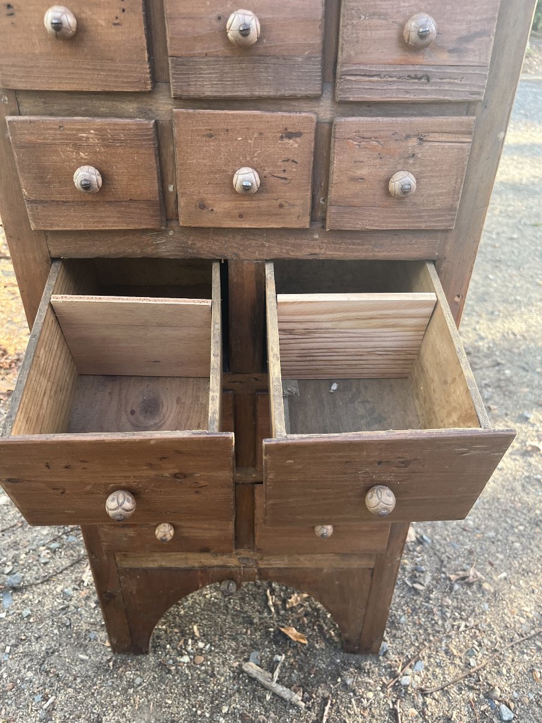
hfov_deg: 53.1
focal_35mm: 26
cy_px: 362
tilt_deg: -33.9
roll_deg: +0.3
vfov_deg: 67.3
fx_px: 543
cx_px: 271
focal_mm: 5.1
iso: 100
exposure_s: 1/121
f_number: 1.6
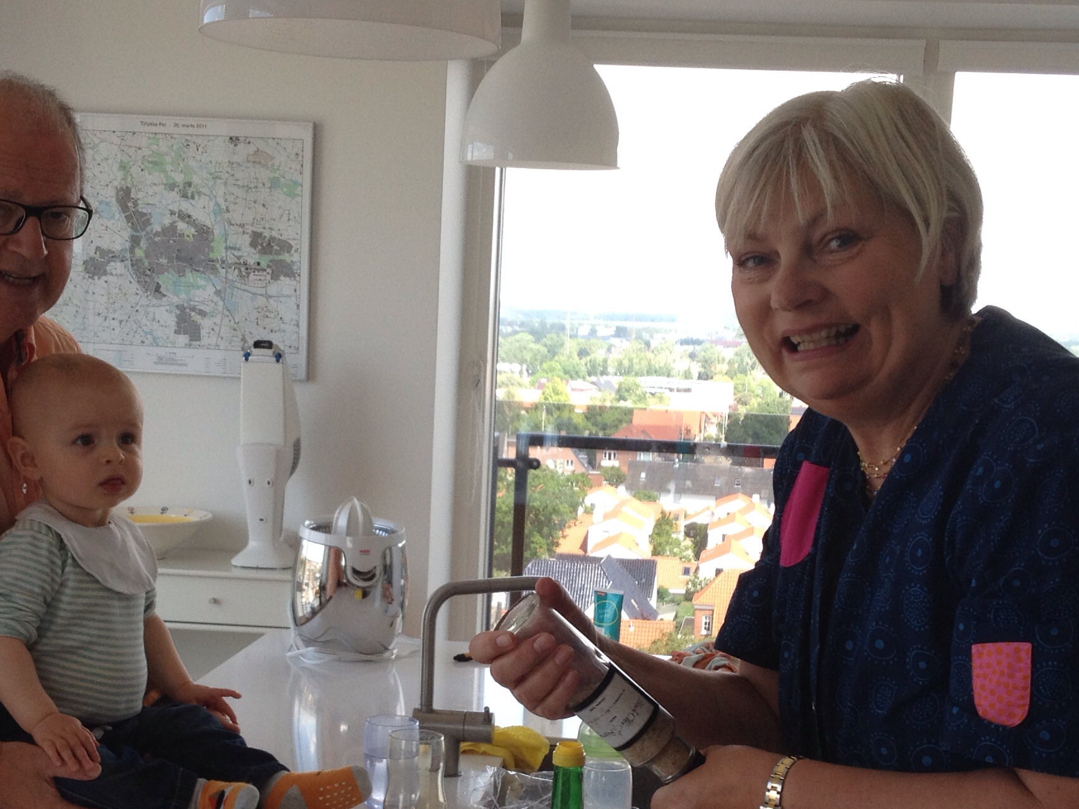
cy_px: 602
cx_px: 531
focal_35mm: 67
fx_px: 2089
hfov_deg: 29.0
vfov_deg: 21.8
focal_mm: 4.28
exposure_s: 1/196
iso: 50
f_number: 2.4
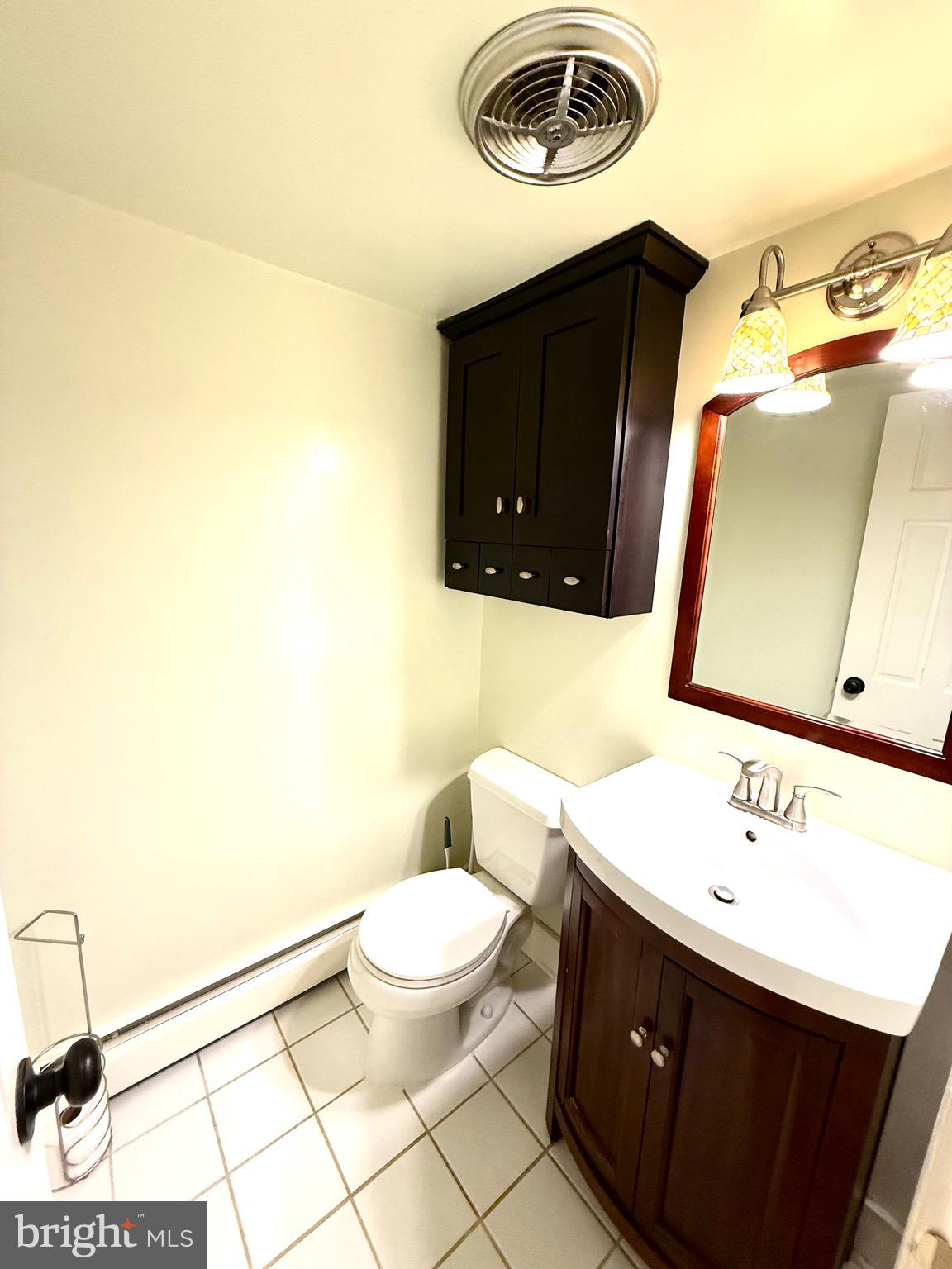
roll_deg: -2.4
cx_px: 476
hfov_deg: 85.7
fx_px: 513
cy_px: 634
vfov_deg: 102.1
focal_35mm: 14
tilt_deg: -9.6
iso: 200
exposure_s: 1/120
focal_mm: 2.22
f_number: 2.2
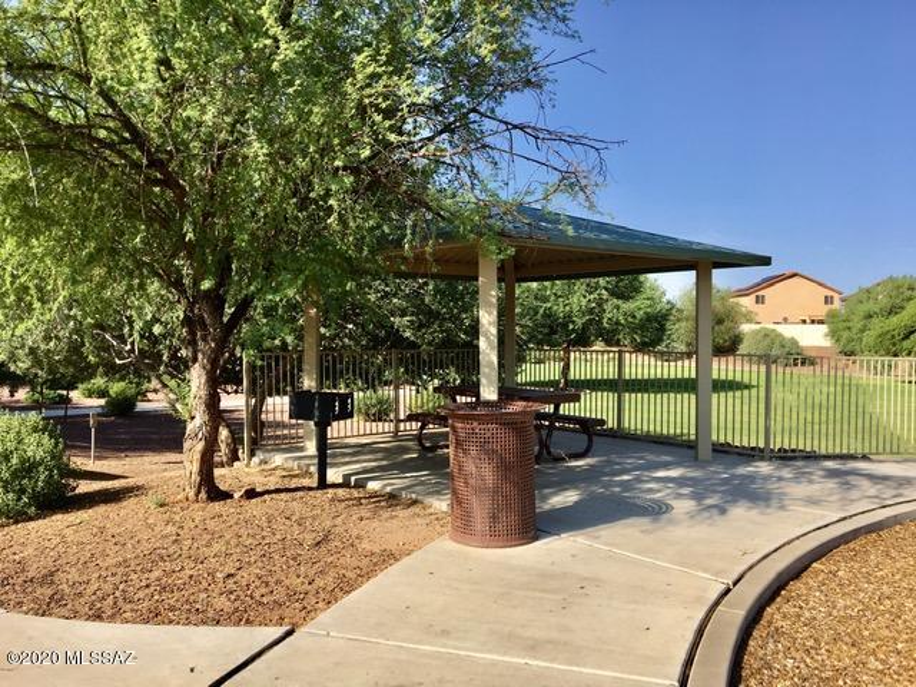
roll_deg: +0.3
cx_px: 458
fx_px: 767
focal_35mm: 29
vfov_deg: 48.2
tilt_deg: -1.6
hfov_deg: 61.7
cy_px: 344
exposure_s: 1/1282
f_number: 2.2
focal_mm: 4.15
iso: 25
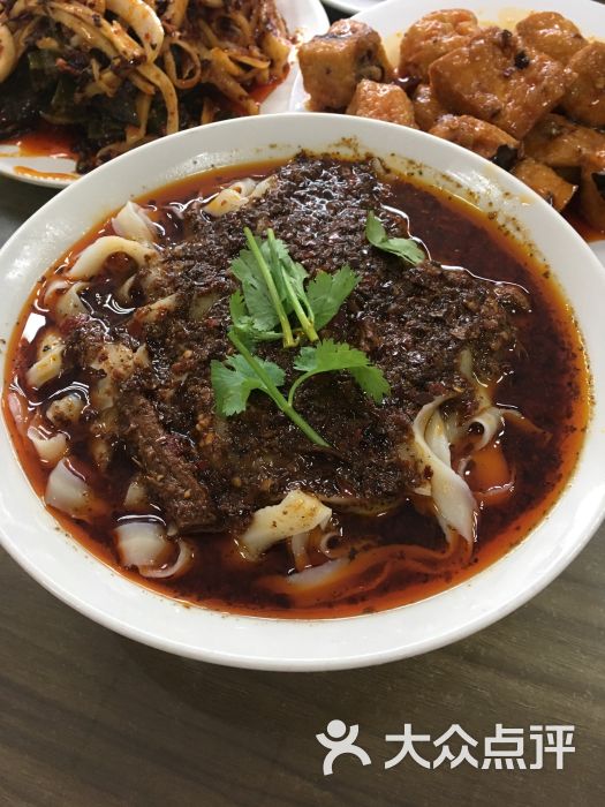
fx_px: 676
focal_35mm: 29
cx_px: 302
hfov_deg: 48.2
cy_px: 404
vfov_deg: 61.7
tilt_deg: -58.0
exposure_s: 1/33
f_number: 2.2
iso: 160
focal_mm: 4.15
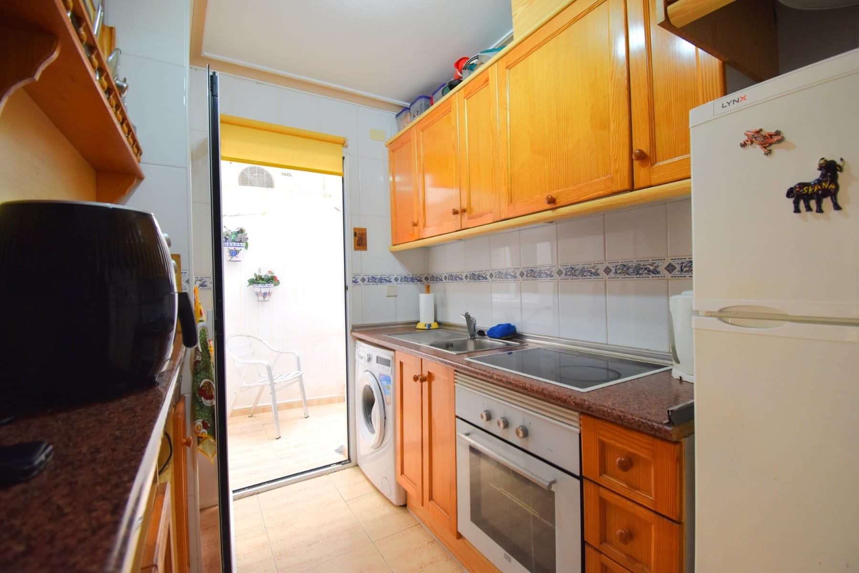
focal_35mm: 15
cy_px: 286
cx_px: 430
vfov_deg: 77.4
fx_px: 358
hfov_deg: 100.4
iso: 450
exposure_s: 1/60
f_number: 4.5
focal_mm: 10
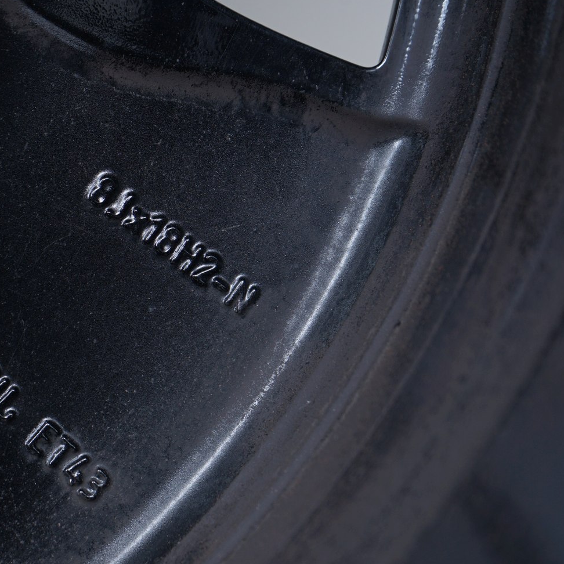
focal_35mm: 99
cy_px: 300
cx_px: 50
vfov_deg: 17.6
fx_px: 1825
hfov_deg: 17.3
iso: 250
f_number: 7.1
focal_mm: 59
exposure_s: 1/100
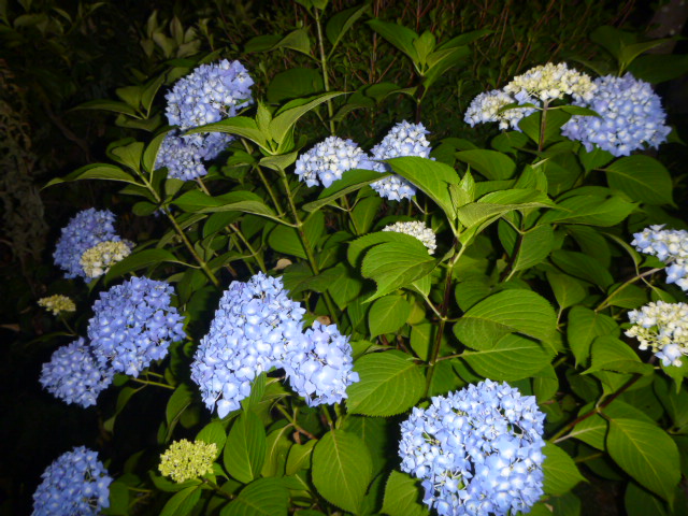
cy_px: 258
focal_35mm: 28
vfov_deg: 49.7
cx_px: 344
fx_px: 557
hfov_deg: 63.4
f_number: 3.3
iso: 200
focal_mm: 4.9
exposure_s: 1/8
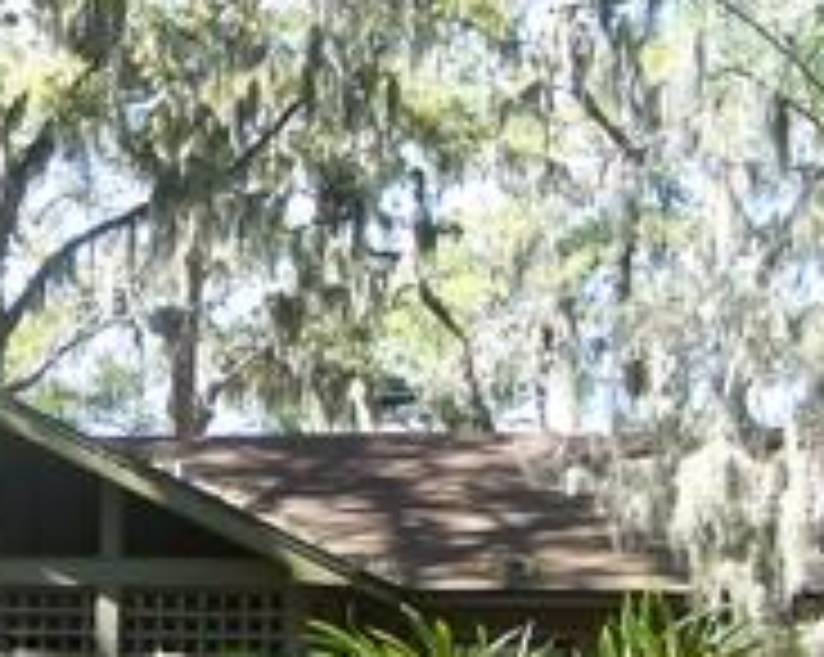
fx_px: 2217
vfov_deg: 16.8
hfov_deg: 20.4
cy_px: 446
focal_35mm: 91
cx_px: 5
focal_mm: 6.3
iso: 80
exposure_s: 1/180
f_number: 2.8
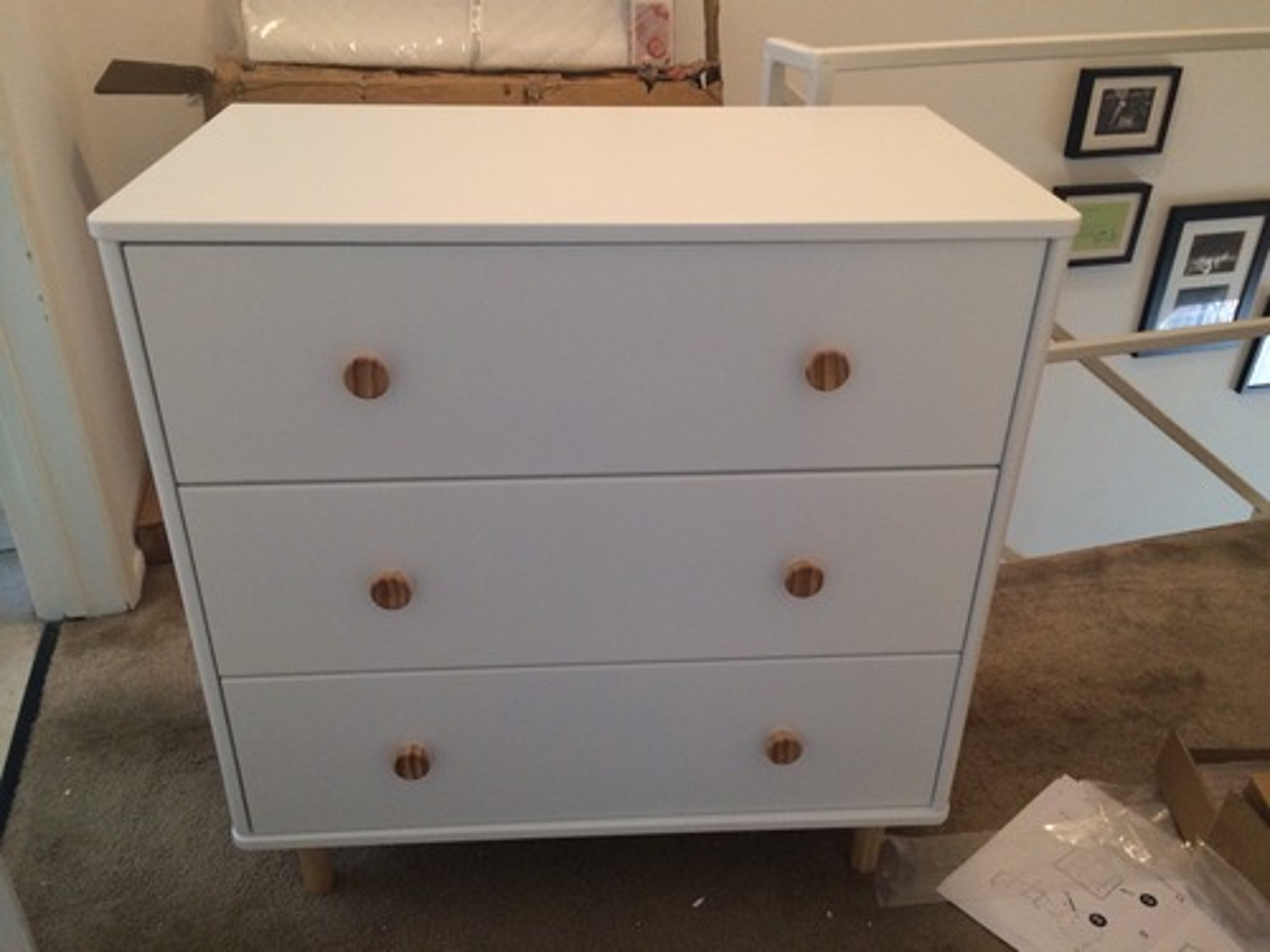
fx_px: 1101
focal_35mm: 30
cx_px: 635
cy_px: 476
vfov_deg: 46.8
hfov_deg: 60.0
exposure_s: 1/30
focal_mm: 4.12
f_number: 2.2
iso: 200
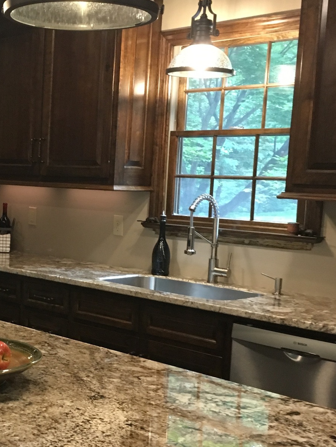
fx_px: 725
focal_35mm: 56
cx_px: 21
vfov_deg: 34.3
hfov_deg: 25.2
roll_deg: -2.4
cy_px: 251
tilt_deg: -5.4
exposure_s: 1/24
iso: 200
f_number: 2.2
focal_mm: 4.15
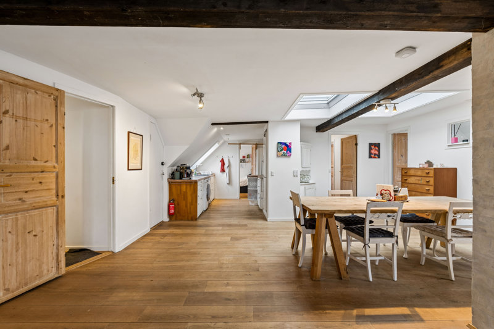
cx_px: 247
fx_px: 219
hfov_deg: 96.7
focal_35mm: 16
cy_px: 164
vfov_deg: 73.7
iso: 160
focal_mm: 16
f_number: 9
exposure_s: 1/6
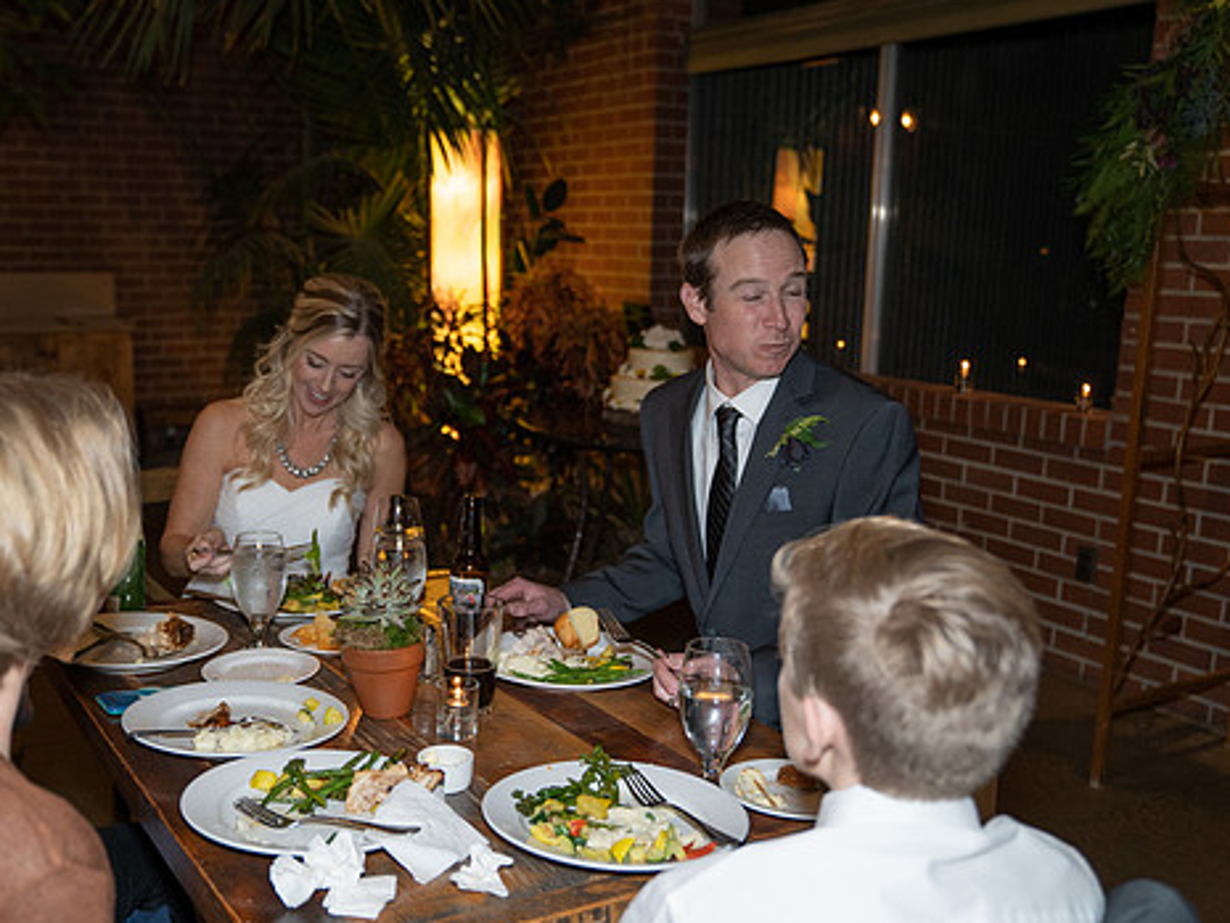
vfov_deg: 39.6
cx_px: 526
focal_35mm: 36
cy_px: 499
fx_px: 1280
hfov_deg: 51.2
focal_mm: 30
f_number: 2.8
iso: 2000
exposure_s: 1/125
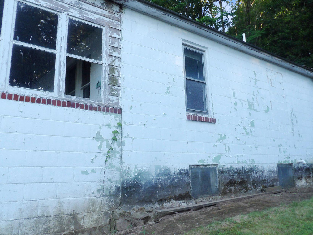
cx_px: 153
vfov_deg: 46.7
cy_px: 107
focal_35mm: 30
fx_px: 271
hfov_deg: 59.9
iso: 100
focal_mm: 4.3
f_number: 3.2
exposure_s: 1/65
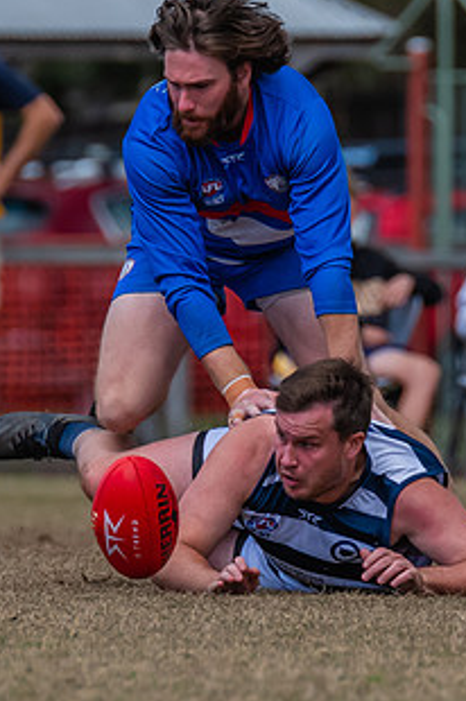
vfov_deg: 1.3
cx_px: 406
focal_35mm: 1537
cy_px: 182
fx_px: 29908
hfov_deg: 0.9
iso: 800
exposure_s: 1/1600
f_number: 6.3
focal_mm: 420
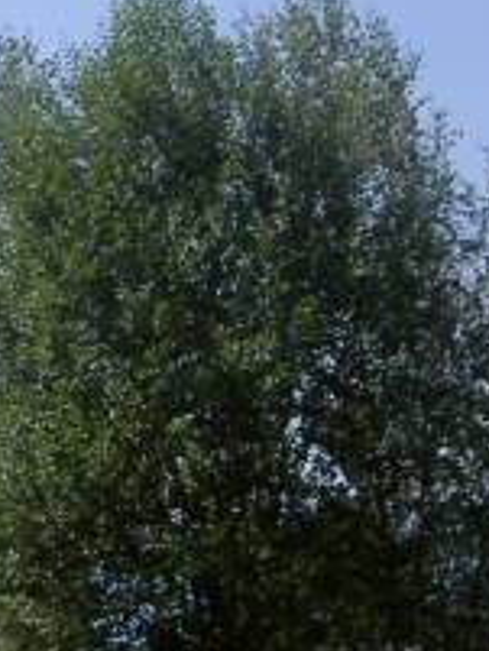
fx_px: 2916
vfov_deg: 12.7
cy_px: 347
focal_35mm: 155
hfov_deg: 9.2
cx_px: -359
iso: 100
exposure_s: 1/640
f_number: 4.7
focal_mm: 8
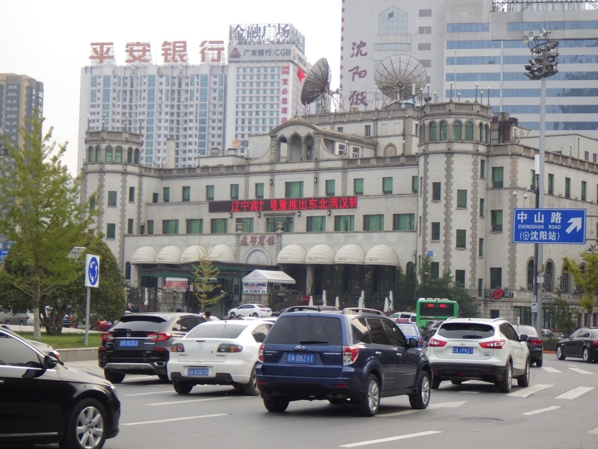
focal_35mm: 77
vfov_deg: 19.1
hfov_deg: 25.3
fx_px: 1330
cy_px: 224
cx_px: 299
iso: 125
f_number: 4.8
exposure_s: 1/160
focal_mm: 13.7
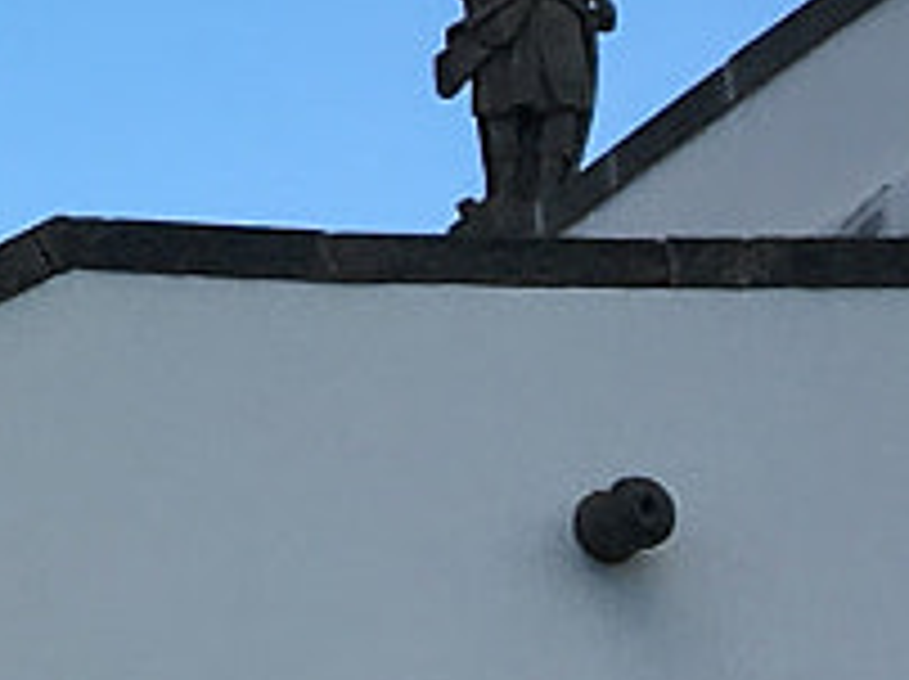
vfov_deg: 6.2
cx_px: -1278
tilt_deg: +23.5
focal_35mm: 230
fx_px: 6033
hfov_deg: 8.0
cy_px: -982
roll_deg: +0.4
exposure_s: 1/818
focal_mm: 4.15
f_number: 2.2
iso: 25
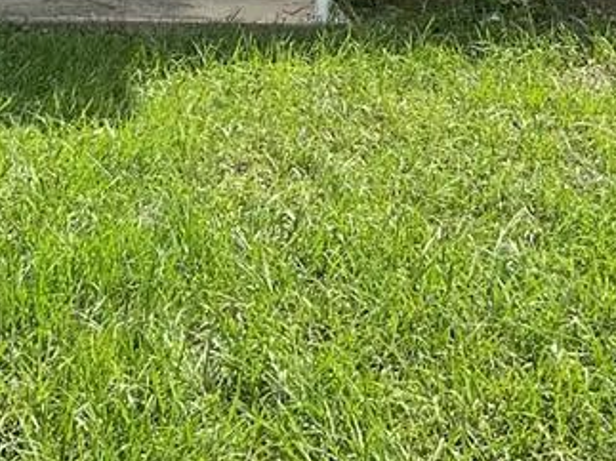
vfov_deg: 15.3
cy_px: -147
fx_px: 1637
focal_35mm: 92
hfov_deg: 21.1
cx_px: 139
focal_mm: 3
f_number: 1.8
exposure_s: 1/1342
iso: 16
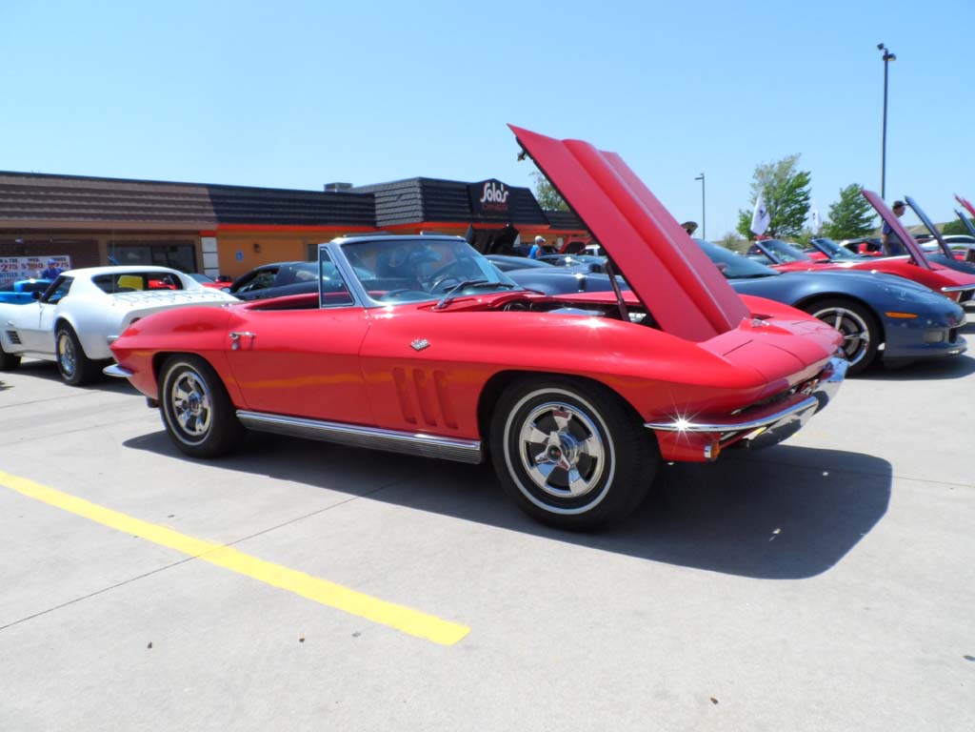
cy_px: 366
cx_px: 488
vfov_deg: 56.8
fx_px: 676
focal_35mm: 24
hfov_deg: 71.6
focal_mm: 4
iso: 80
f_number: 4.5
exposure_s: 1/500
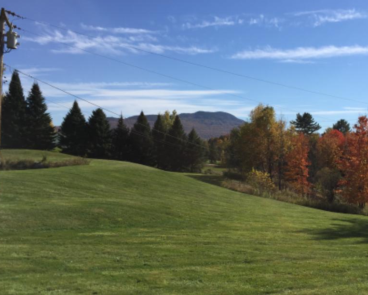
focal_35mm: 38
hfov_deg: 47.4
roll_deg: -2.2
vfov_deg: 39.2
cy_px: 159
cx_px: 234
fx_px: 414
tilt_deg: -1.3
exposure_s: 1/2639
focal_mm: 4.15
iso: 32
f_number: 2.2
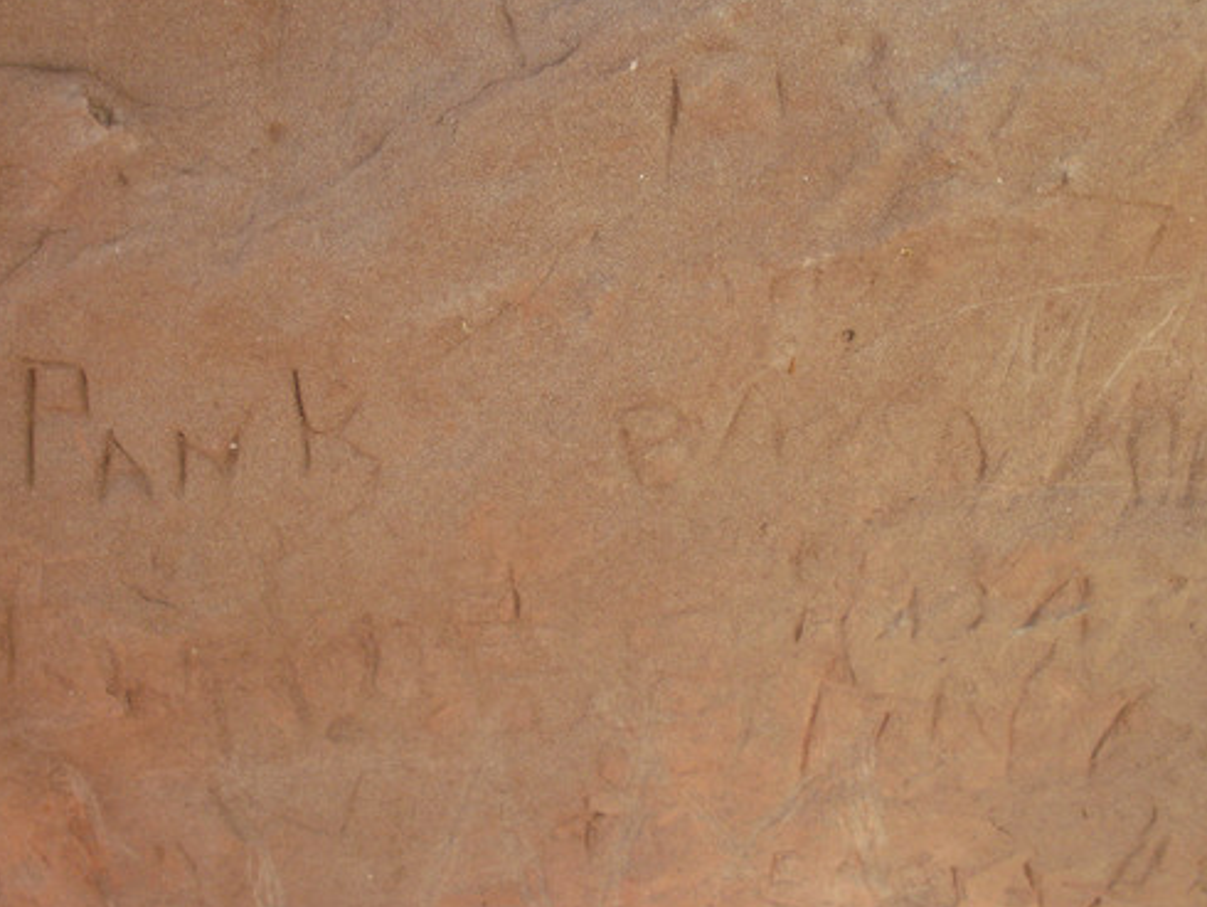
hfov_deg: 40.2
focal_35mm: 47
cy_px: 382
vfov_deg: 30.9
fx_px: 1640
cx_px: 480
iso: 100
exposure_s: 1/80
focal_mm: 6.3
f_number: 3.5
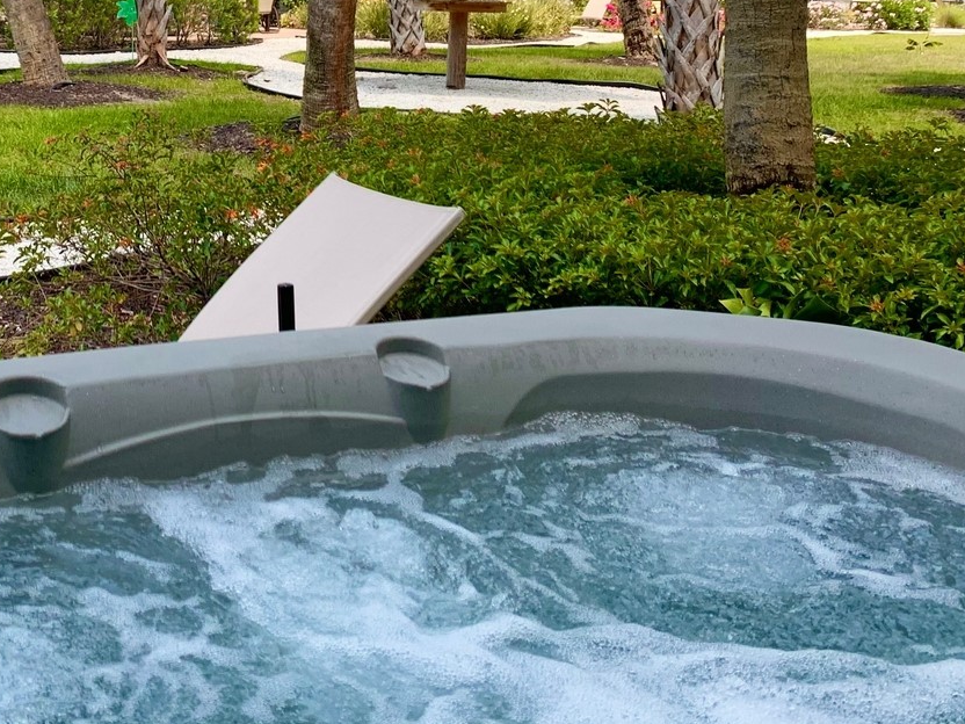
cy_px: 30
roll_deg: -1.2
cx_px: 150
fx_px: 1394
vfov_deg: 27.7
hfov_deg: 36.5
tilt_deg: -2.7
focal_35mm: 50
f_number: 1.8
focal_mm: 4.25
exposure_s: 1/1250
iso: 25
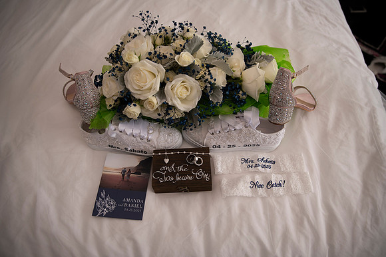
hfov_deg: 73.8
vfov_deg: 53.1
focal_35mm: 24
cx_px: 193
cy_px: 128
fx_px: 257
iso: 400
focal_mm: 24
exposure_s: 1/640
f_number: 2.8
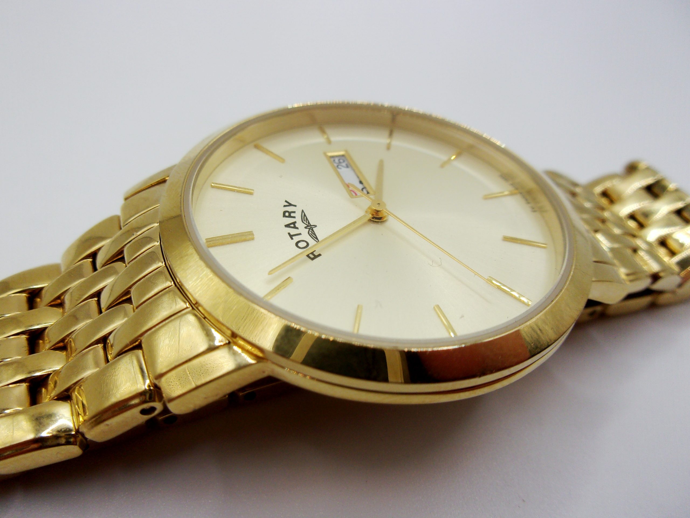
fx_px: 558
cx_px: 345
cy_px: 259
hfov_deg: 63.4
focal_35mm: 28
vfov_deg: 49.7
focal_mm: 5.1
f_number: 3.9
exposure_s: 1/170
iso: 80
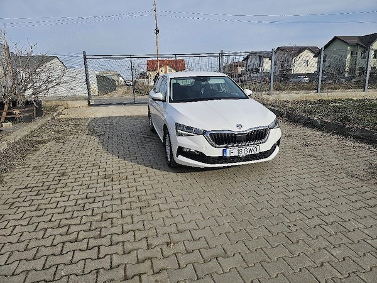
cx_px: 188
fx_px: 250
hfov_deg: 73.9
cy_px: 142
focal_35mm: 23
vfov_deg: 58.9
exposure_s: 1/1250
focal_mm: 6.3
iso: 20
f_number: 1.7
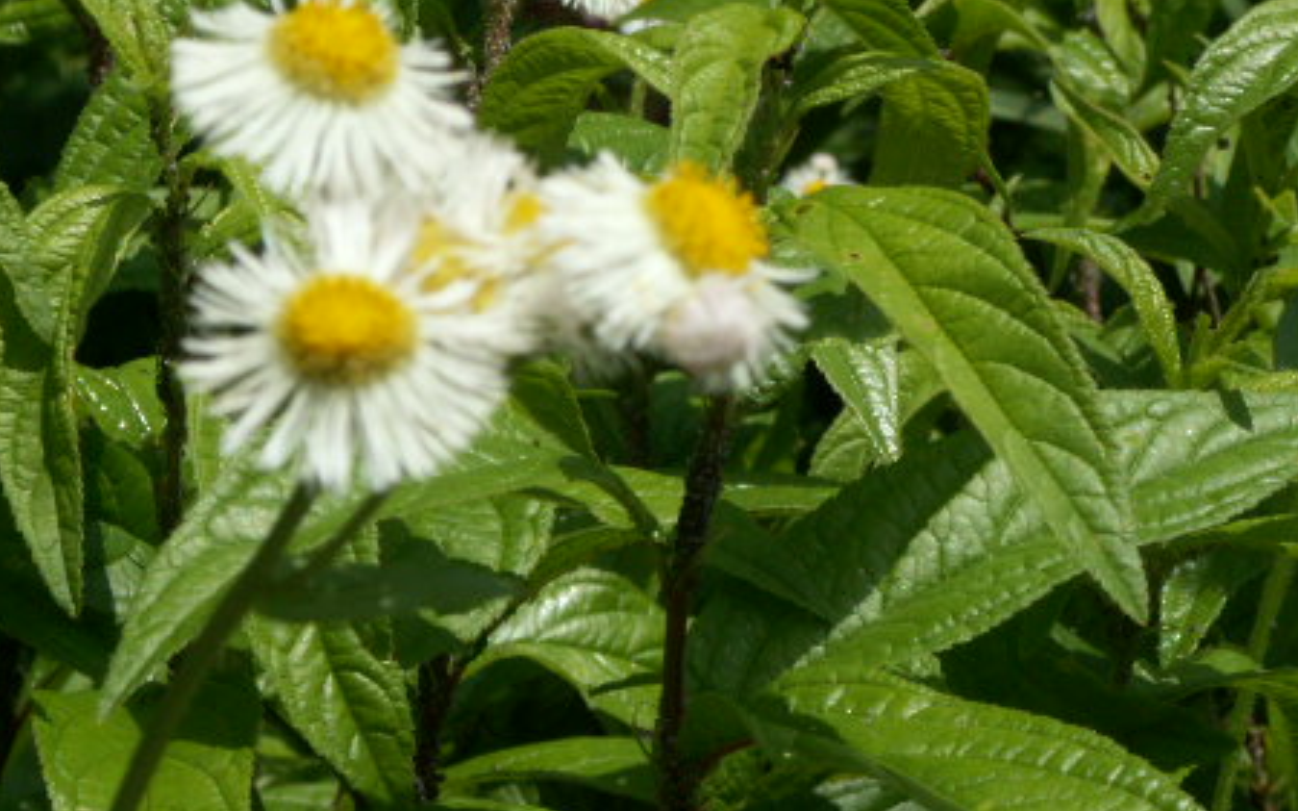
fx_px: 6083
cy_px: 222
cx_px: 586
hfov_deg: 12.2
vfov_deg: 7.6
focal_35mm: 172
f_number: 8
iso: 50
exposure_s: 1/200
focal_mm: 18.62
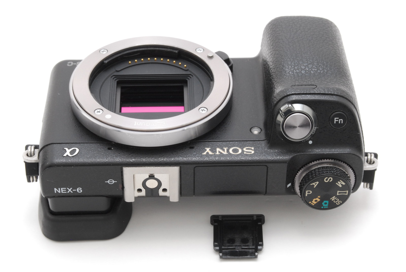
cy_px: 136
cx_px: 203
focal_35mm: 82
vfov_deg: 16.6
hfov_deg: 24.6
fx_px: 932
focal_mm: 55
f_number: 18
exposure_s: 1/100
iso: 500
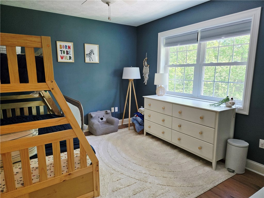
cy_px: 99
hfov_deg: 73.9
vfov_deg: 58.9
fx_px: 175
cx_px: 132
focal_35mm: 23
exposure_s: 1/120
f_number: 1.8
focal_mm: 5.4
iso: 400
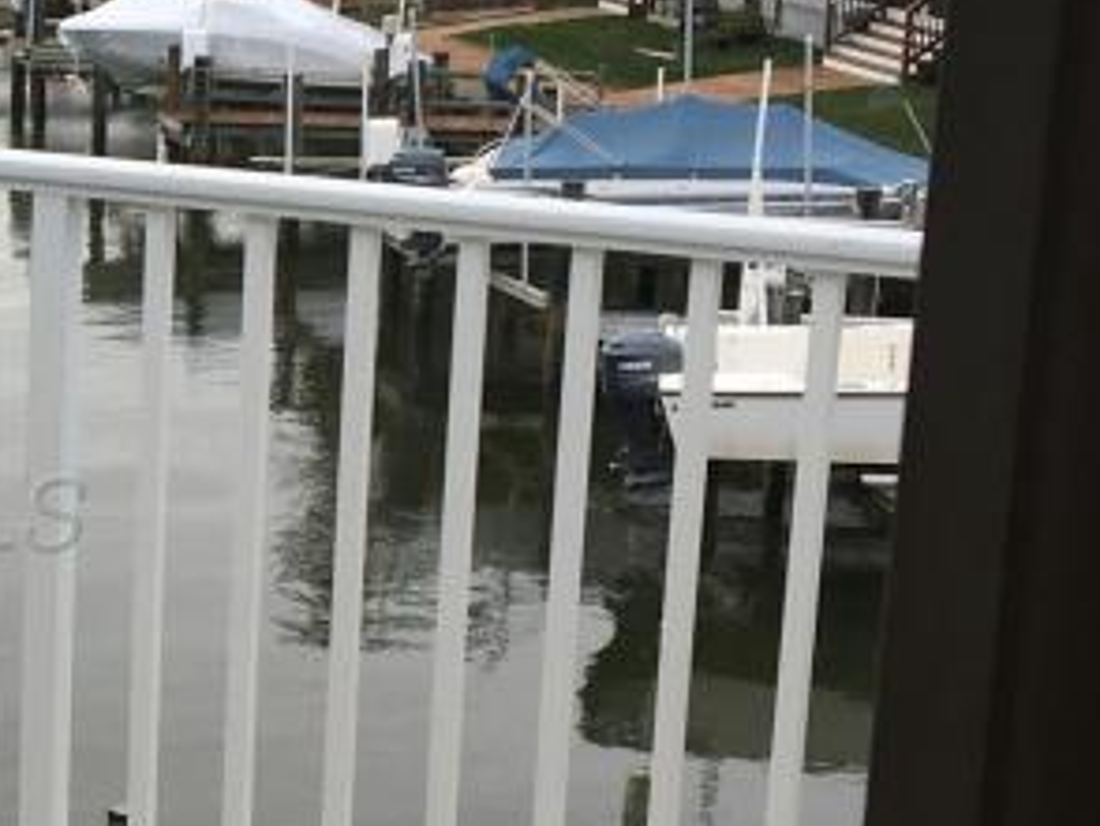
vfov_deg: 14.7
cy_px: 512
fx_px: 3212
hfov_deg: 18.2
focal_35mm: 101
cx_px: -299
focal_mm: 4.15
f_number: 2.2
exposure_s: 1/785
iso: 25
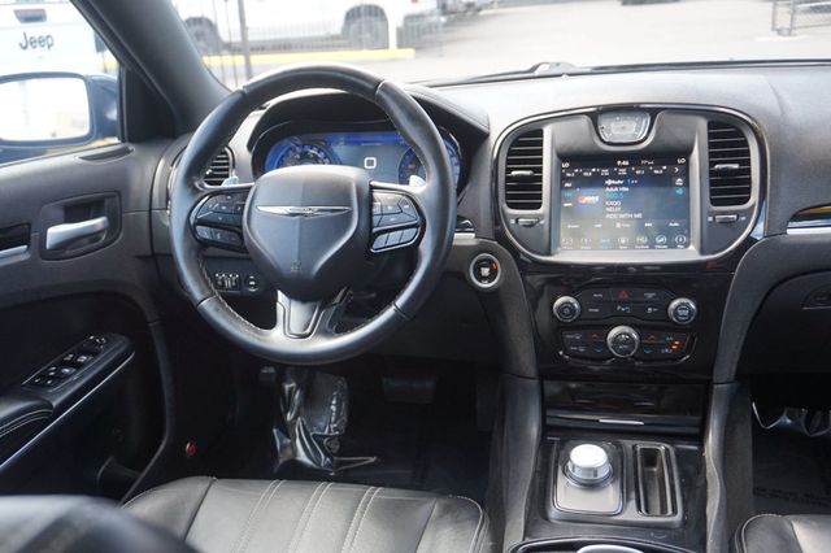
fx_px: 761
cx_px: 416
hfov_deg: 57.2
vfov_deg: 39.9
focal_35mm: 33
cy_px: 276
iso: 200
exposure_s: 1/60
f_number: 4
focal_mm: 22
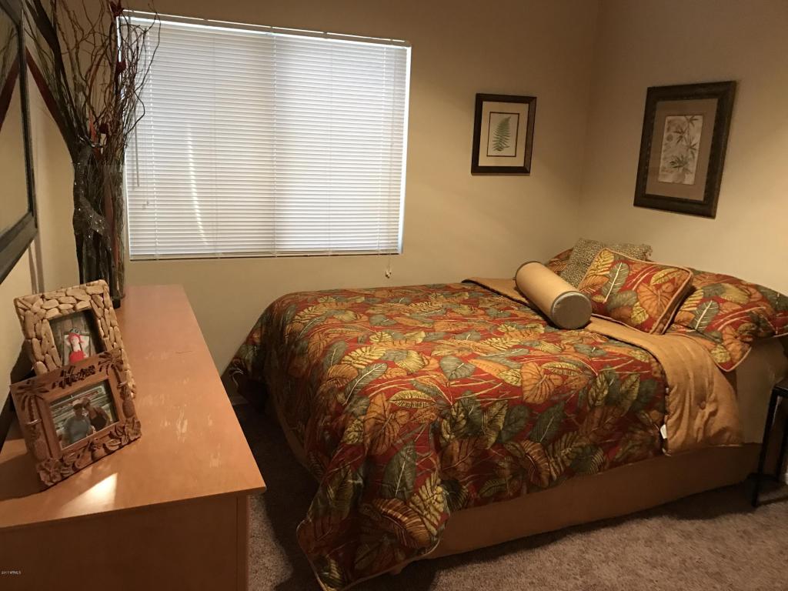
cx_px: 394
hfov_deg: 63.4
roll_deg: -2.5
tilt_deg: -13.5
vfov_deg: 49.7
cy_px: 296
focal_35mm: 28
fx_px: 637
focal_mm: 3.99
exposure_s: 1/11
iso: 100
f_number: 1.8
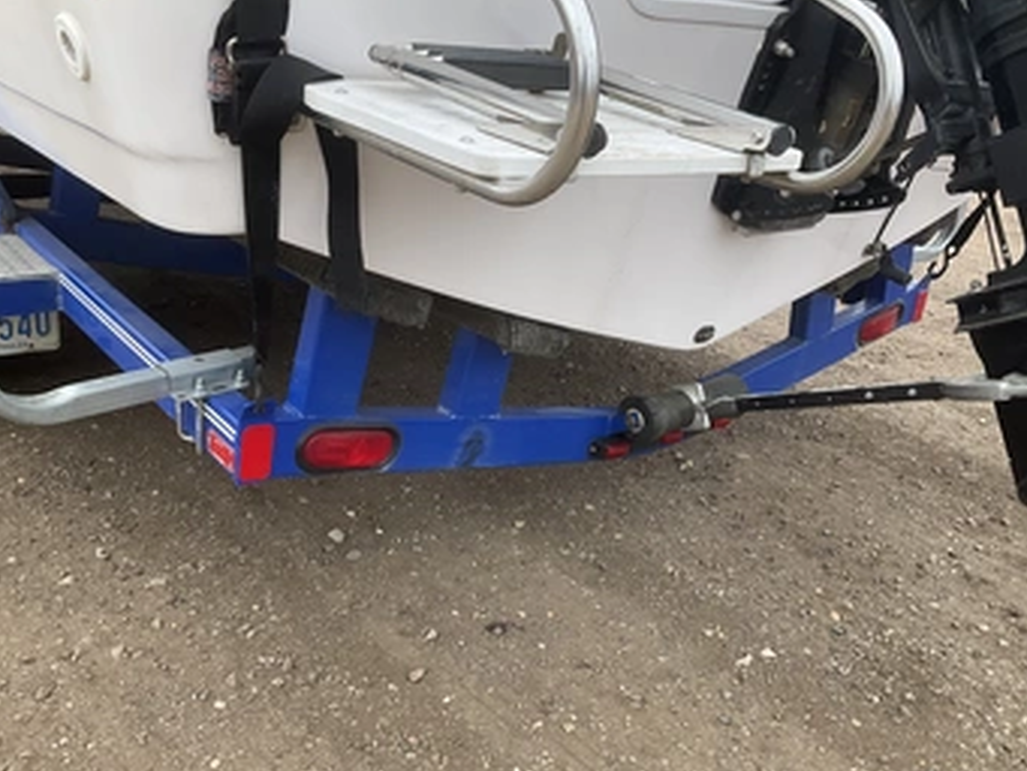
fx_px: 1009
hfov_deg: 53.9
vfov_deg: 41.8
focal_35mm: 34
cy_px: 389
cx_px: 500
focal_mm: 3
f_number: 1.8
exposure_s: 1/302
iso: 25
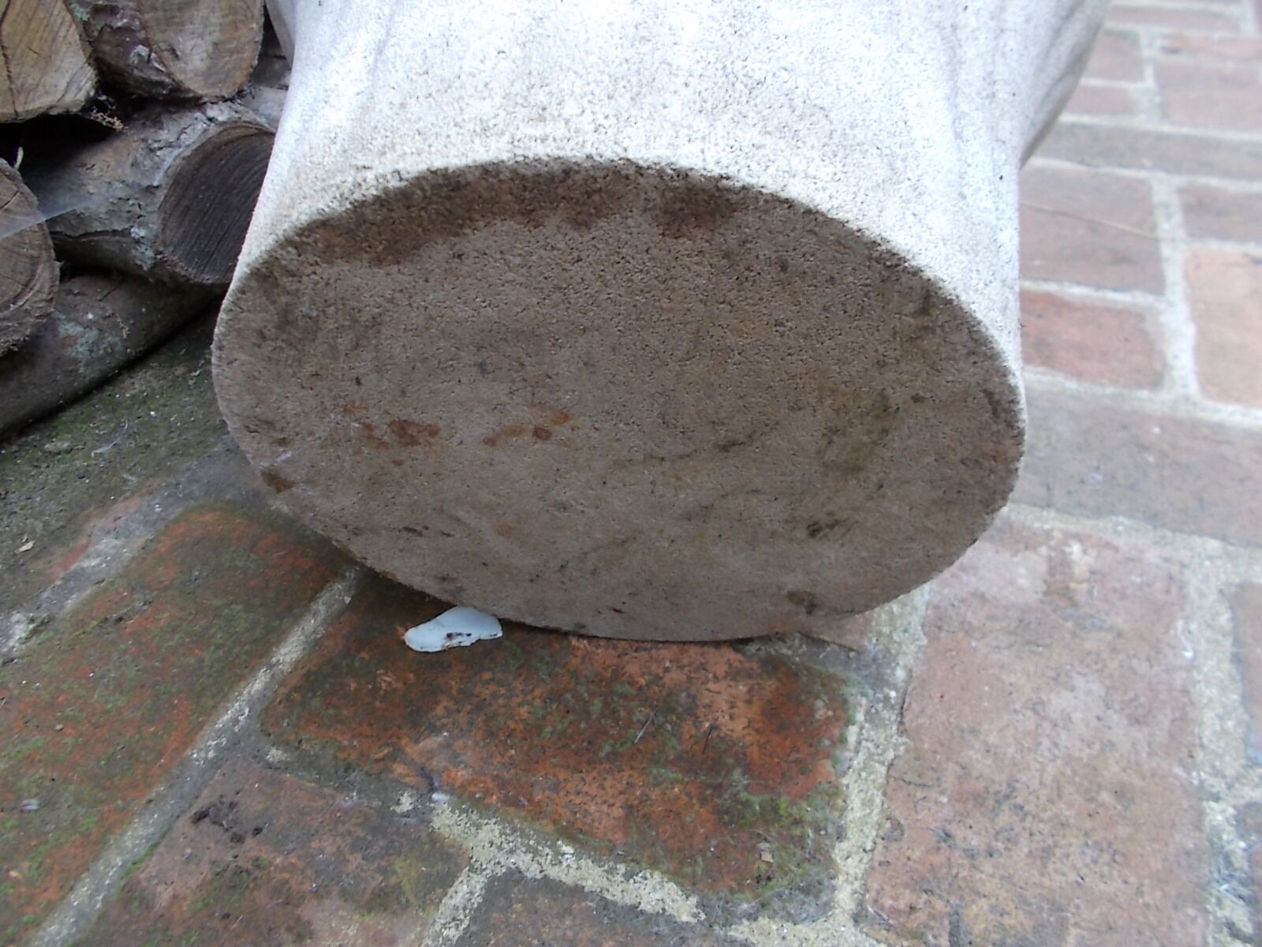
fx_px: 948
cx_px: 631
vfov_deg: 53.1
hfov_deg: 67.3
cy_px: 474
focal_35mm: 26
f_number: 3.2
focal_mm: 4.6
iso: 80
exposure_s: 1/80
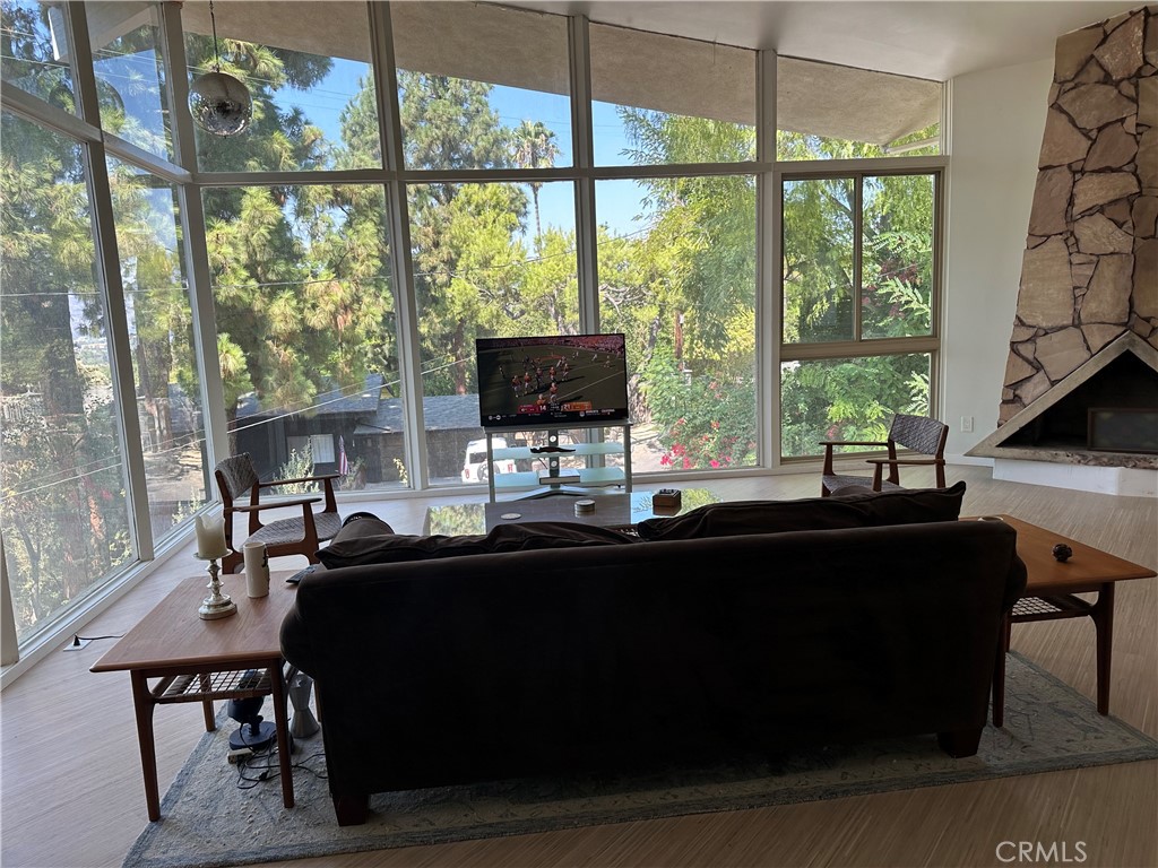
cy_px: 434
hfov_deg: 71.6
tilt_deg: -8.6
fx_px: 803
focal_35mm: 24
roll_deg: +2.3
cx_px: 579
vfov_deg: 56.8
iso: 80
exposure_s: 1/496
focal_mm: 6.86
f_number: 1.78
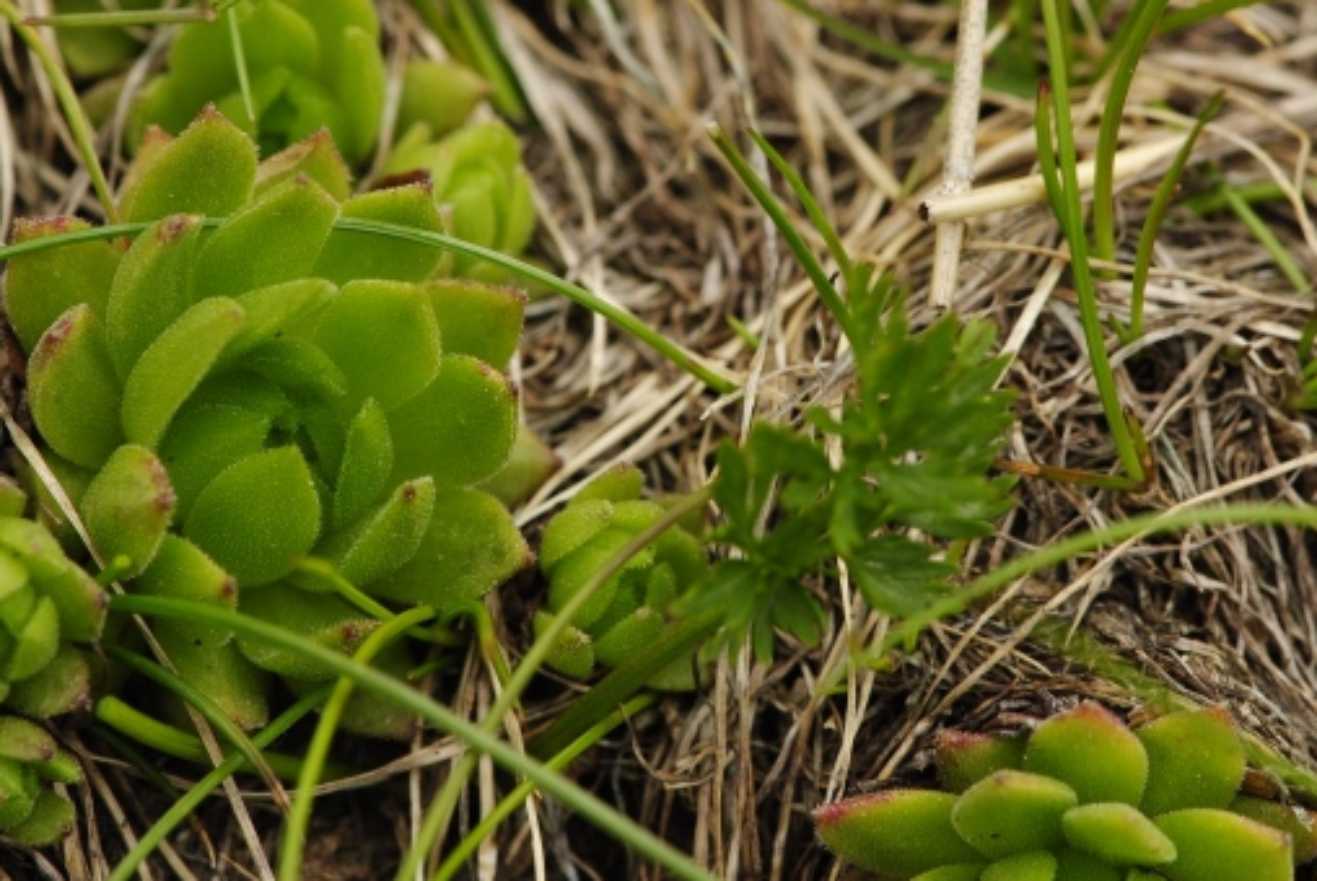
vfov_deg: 6.9
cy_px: 233
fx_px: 7354
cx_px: 703
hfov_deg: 10.2
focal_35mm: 201
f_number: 9
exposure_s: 1/250
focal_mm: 85
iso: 200
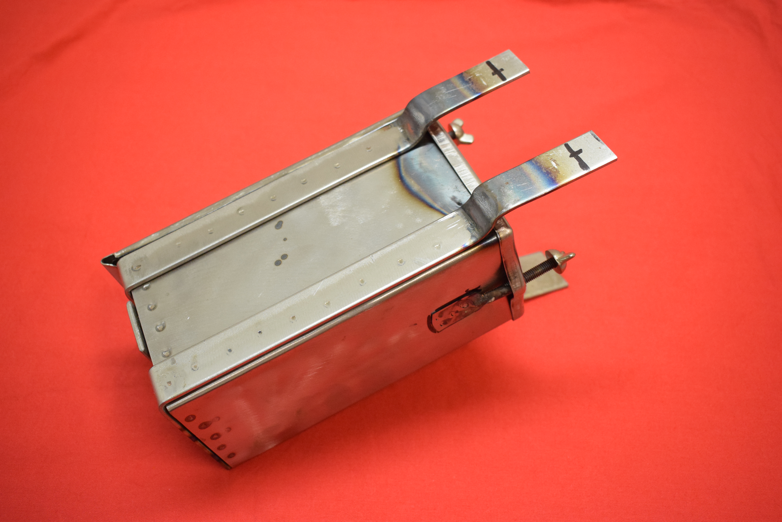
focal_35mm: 34
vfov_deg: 38.4
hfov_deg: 55.1
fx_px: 750
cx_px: 391
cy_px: 261
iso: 2000
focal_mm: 23
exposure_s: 1/125
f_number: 5
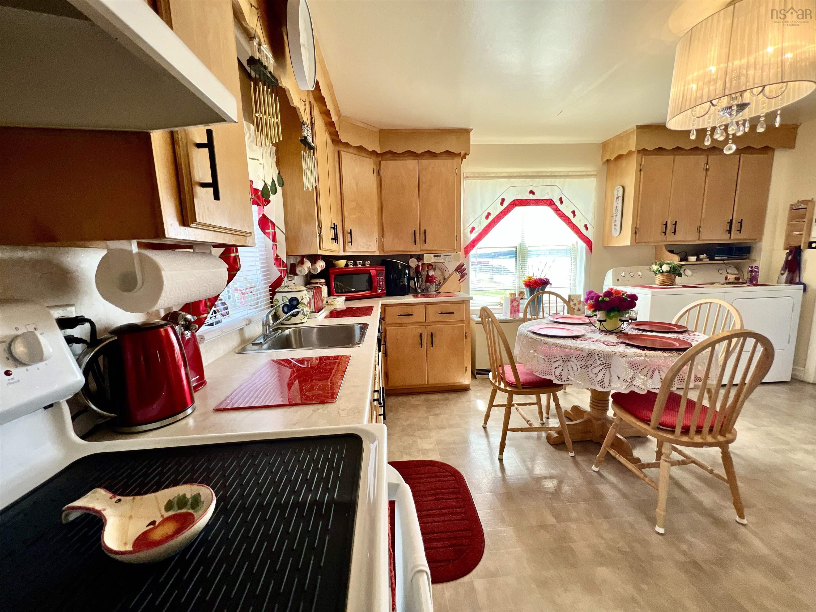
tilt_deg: -7.5
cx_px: 408
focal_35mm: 13
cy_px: 306
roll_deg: +1.9
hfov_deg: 106.2
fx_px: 306
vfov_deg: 89.9
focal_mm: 1.57
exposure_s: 1/120
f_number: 1.8
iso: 64
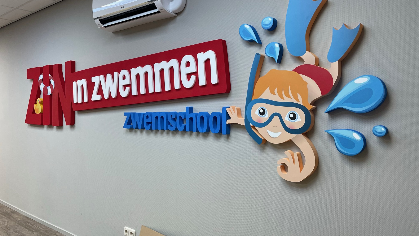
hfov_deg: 66.1
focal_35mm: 29
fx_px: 322
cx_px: 210
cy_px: 109
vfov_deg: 40.2
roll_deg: +1.0
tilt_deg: +0.0
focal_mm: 4.2
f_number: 1.6
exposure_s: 1/100
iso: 125
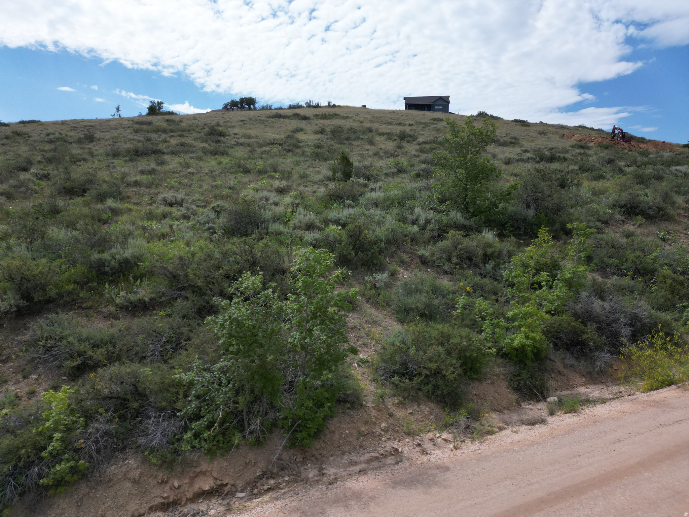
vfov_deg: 56.8
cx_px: 344
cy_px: 258
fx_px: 478
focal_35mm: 24
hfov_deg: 71.6
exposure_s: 1/4000
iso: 140
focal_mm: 6.72
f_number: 1.7
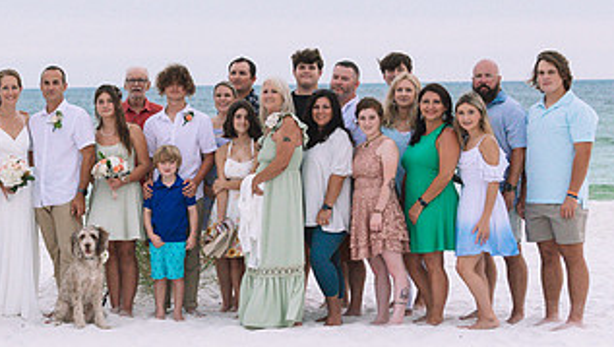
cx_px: 89
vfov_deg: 9.1
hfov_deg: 15.9
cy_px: 183
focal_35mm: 134
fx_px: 2184
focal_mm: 70
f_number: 5
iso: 2000
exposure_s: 1/4000
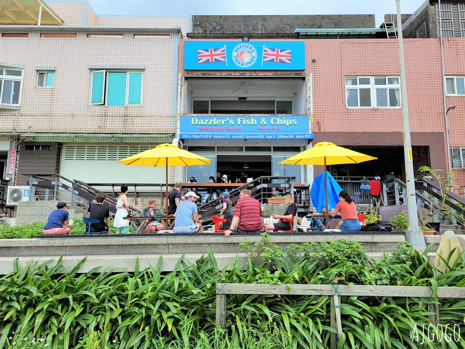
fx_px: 349
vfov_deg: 53.1
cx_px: 232
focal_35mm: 26
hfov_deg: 67.3
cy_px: 174
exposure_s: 1/1668
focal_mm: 5.4
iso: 40
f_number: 1.8
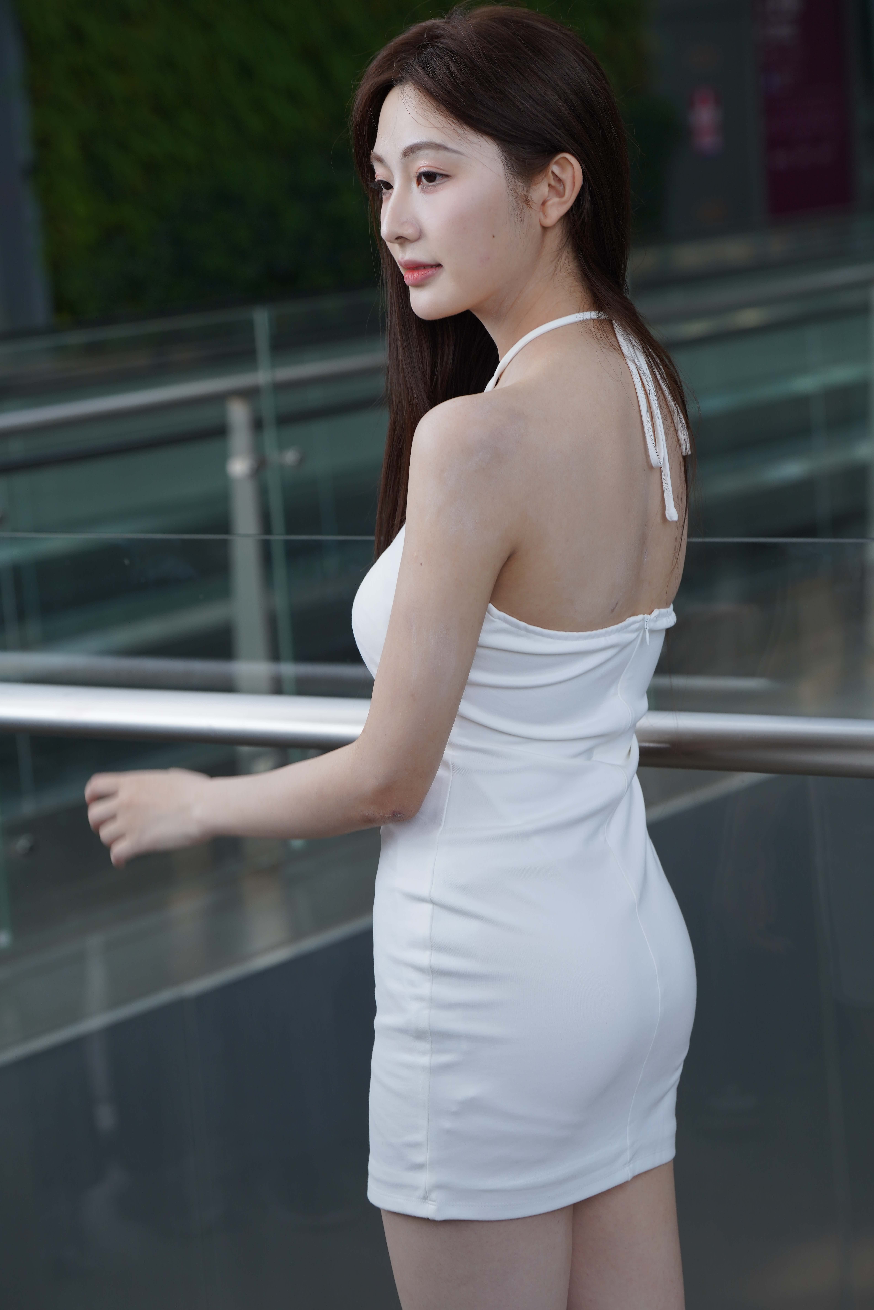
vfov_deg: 21.2
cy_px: 655
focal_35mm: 96
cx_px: 437
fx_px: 3496
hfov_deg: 14.3
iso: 250
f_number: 5
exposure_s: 1/400
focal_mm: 96
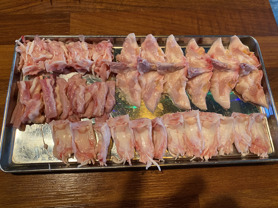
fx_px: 209
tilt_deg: -72.1
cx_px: 139
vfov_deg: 53.1
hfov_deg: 67.3
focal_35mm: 26
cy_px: 104
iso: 400
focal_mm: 4.25
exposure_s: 1/40
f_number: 1.8
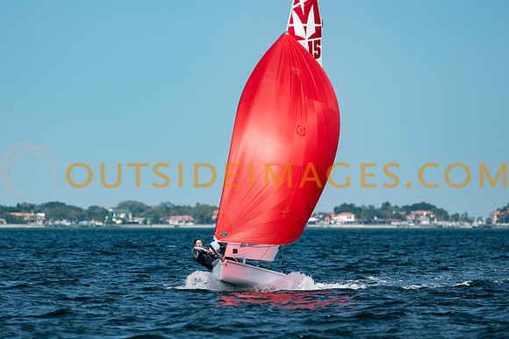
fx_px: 7381
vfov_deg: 2.6
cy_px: 164
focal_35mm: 522
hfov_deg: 3.9
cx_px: 222
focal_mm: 300
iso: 400
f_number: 5
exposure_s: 1/5000
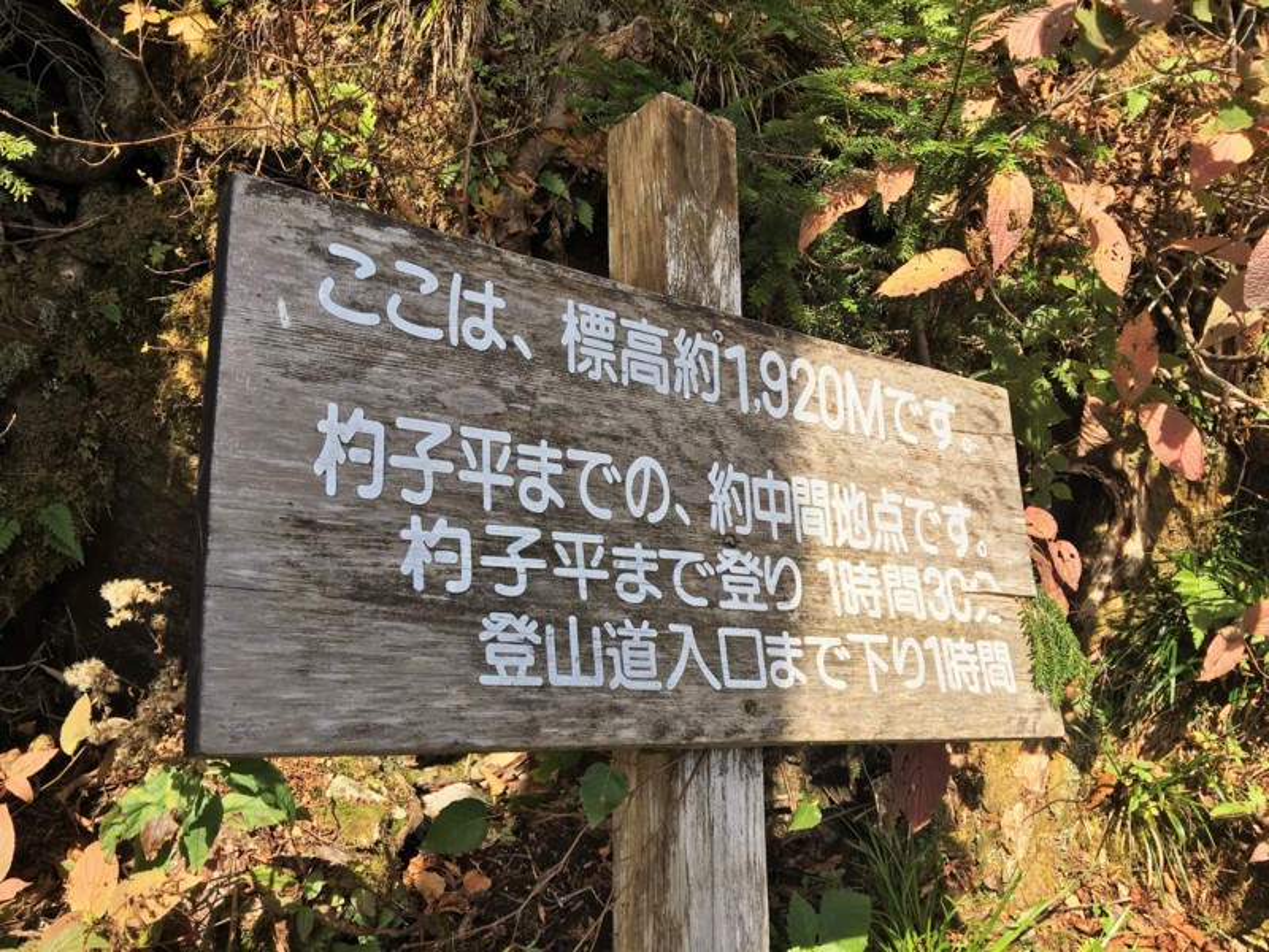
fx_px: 1063
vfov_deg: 48.2
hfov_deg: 61.7
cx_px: 634
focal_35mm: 29
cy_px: 476
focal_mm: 4.15
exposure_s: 1/519
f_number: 2.2
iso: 25
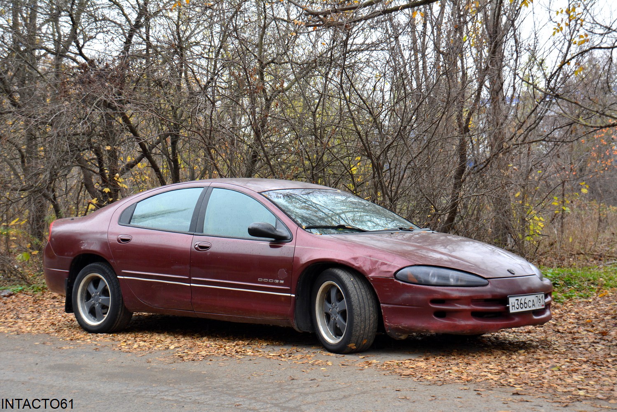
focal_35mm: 66
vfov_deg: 20.6
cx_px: 308
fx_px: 1132
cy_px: 206
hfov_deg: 30.5
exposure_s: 1/125
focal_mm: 44
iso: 320
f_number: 5.6
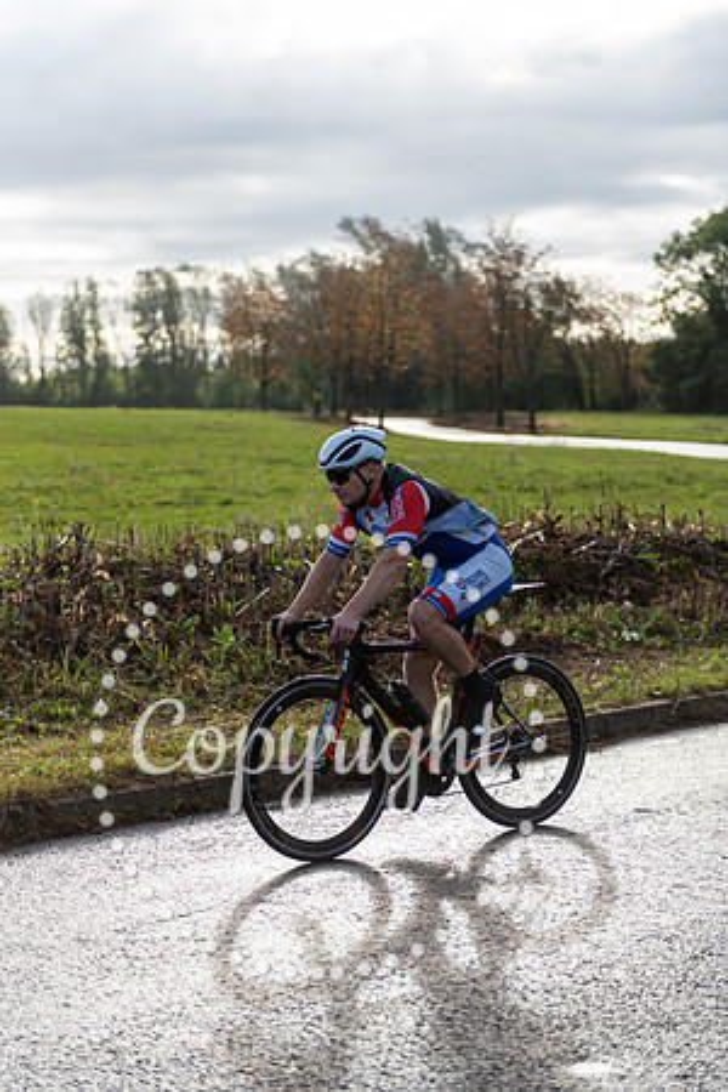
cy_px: 546
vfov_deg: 28.8
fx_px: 2123
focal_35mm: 70
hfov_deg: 19.5
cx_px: 364
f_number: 2.8
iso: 100
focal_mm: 70
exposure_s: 1/1600
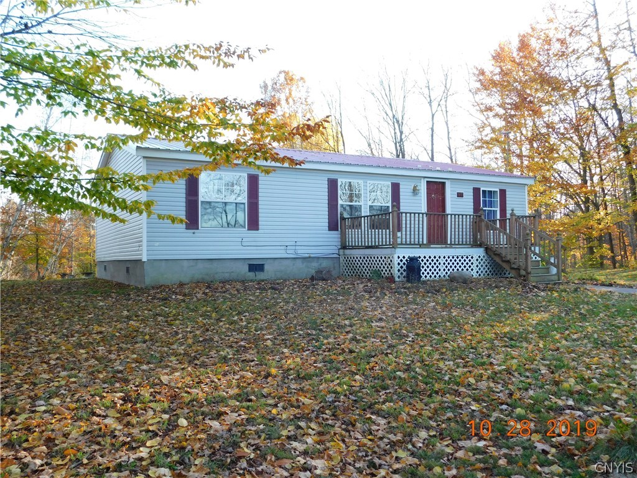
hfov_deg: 60.0
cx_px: 318
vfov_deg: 46.8
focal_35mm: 30
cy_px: 239
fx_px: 552
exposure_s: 1/80
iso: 125
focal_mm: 5.3
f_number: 3.2
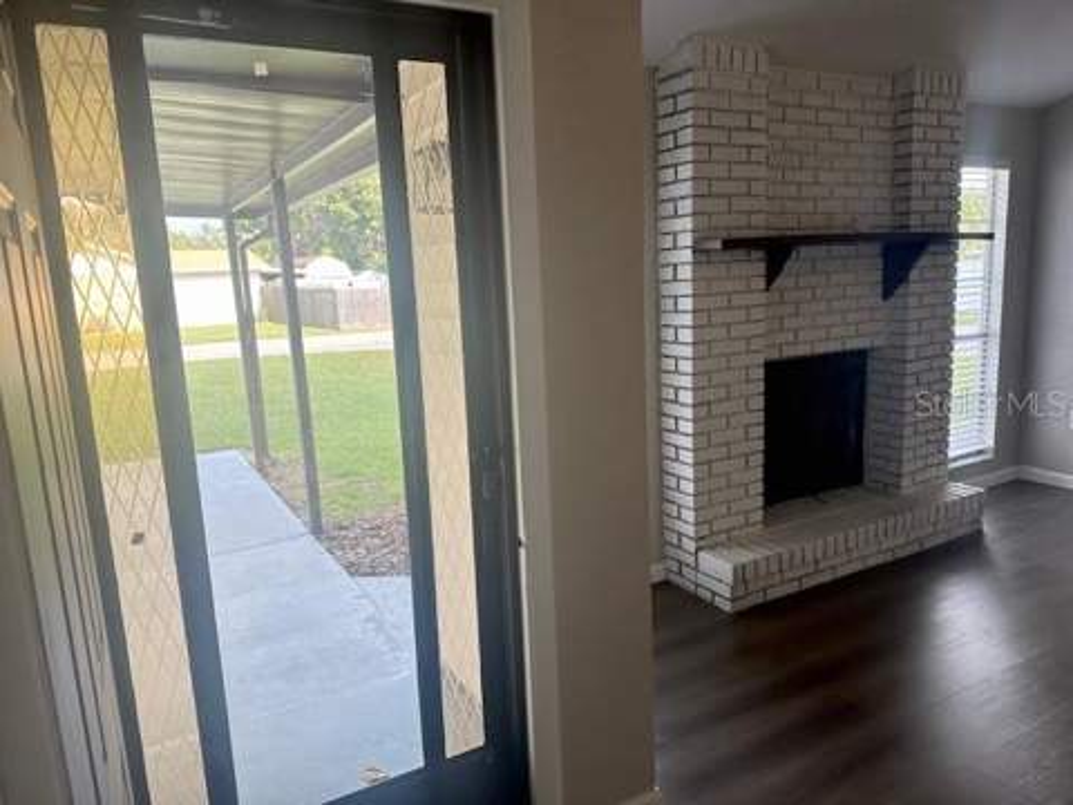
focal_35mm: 24
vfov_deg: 56.8
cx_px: 536
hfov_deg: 71.6
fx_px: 744
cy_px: 402
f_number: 1.78
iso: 80
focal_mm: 6.86
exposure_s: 1/261
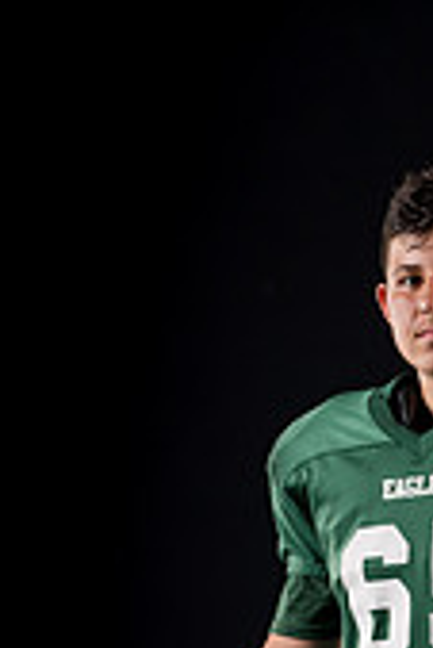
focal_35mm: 253
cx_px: 506
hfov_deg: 5.4
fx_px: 4555
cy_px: 828
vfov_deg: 8.0
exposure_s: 1/160
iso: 200
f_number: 4
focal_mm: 95
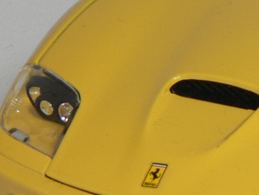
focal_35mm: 315
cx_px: 368
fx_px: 2357
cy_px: -4
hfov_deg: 6.2
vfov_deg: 4.7
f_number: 3.2
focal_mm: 11.6
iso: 80
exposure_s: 1/60
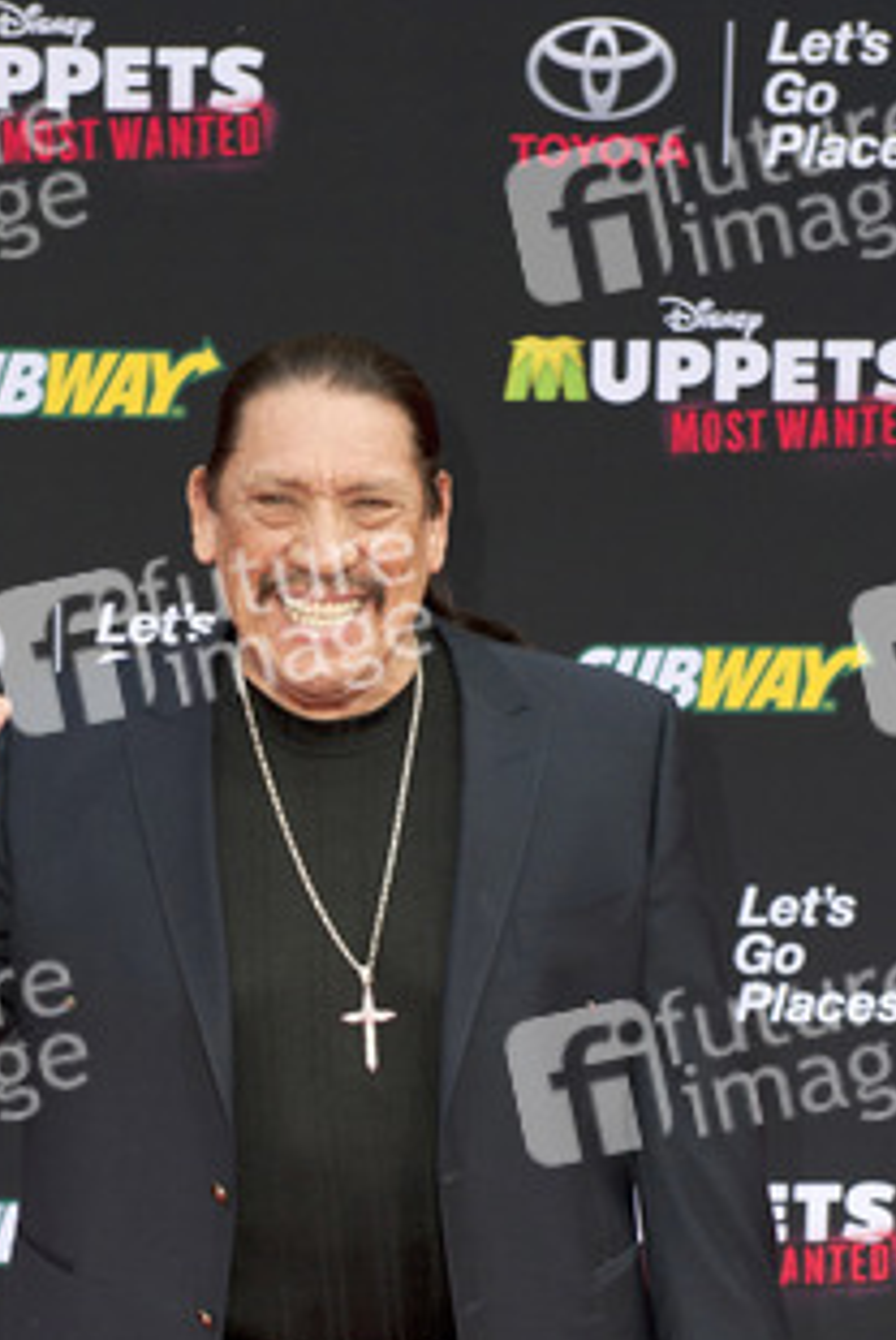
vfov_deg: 22.5
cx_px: 338
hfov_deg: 15.2
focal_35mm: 90
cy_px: 849
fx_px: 3352
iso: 320
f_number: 5.6
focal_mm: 70
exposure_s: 1/400
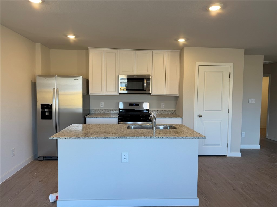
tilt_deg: -3.3
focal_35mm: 24
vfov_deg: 56.8
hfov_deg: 71.6
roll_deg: -1.0
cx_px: 138
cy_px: 104
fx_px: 192
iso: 80
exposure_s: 1/120
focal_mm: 6.76
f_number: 1.78
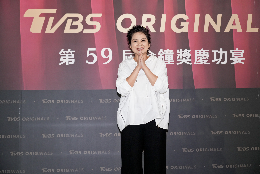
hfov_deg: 31.9
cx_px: 130
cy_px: 87
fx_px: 455
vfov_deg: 21.6
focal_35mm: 63
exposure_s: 1/160
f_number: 4
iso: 1250
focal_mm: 63
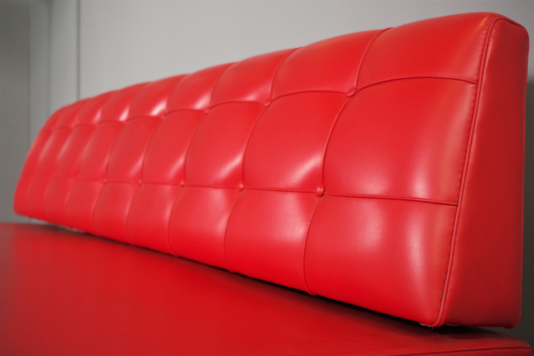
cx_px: 267
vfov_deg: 29.2
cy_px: 178
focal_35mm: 46
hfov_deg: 42.7
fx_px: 682
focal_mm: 30.63
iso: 800
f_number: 4
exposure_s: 1/60
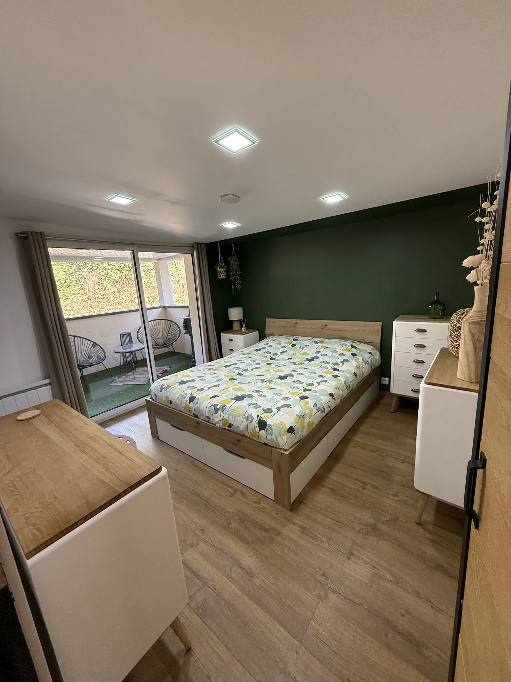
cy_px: 341
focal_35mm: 14
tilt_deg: -10.1
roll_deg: +3.8
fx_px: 276
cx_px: 256
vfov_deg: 102.1
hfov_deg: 85.7
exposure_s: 1/99
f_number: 2.2
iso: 250
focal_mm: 2.22
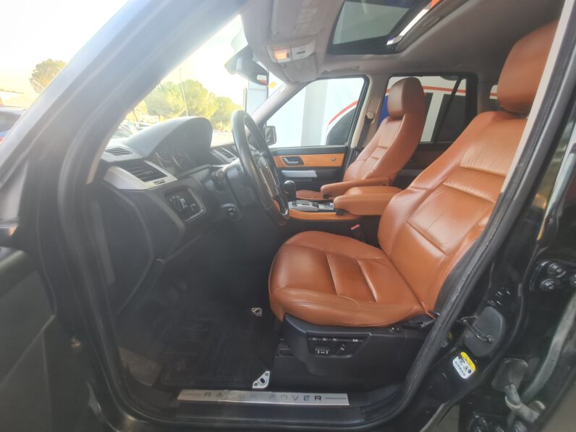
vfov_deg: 89.9
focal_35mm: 13
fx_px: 216
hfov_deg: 106.2
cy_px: 216
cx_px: 288
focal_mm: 2.2
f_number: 2.2
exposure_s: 1/50
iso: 100
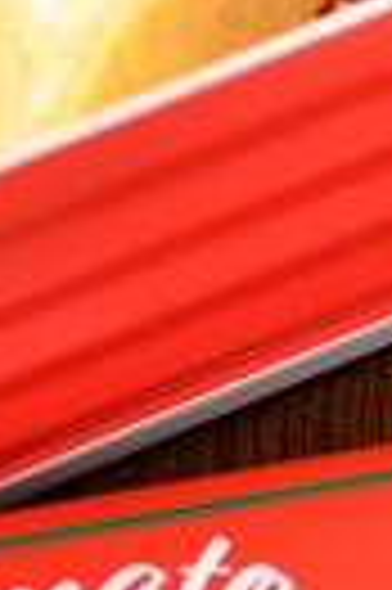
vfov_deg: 6.4
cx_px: 70
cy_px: -275
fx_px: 5240
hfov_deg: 4.3
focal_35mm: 320
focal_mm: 40
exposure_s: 1/80
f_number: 3
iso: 200
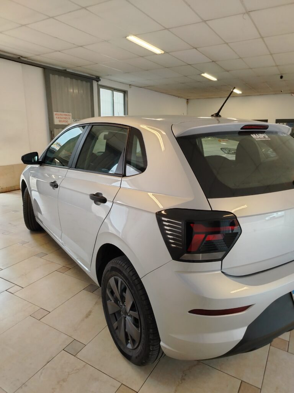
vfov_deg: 71.6
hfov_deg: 56.8
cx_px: 147
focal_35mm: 24
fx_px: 272
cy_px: 196
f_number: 1.75
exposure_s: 1/50
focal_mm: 5.25
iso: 678
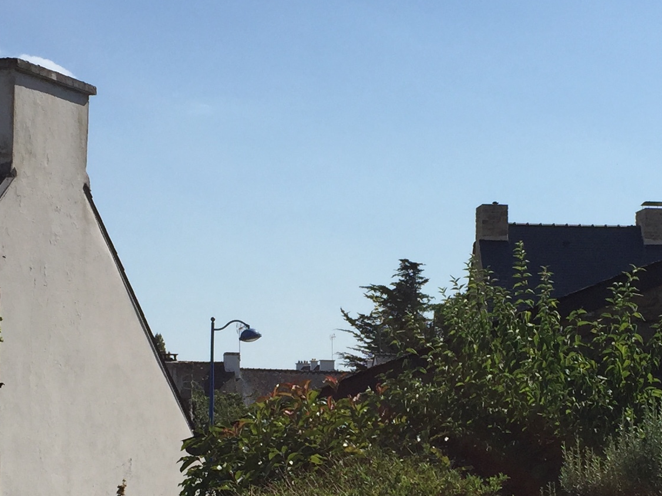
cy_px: 372
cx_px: 377
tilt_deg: +2.6
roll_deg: -1.8
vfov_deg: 17.5
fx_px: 1606
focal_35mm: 84
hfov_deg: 23.3
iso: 32
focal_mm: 4.15
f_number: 2.2
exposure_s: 1/3300
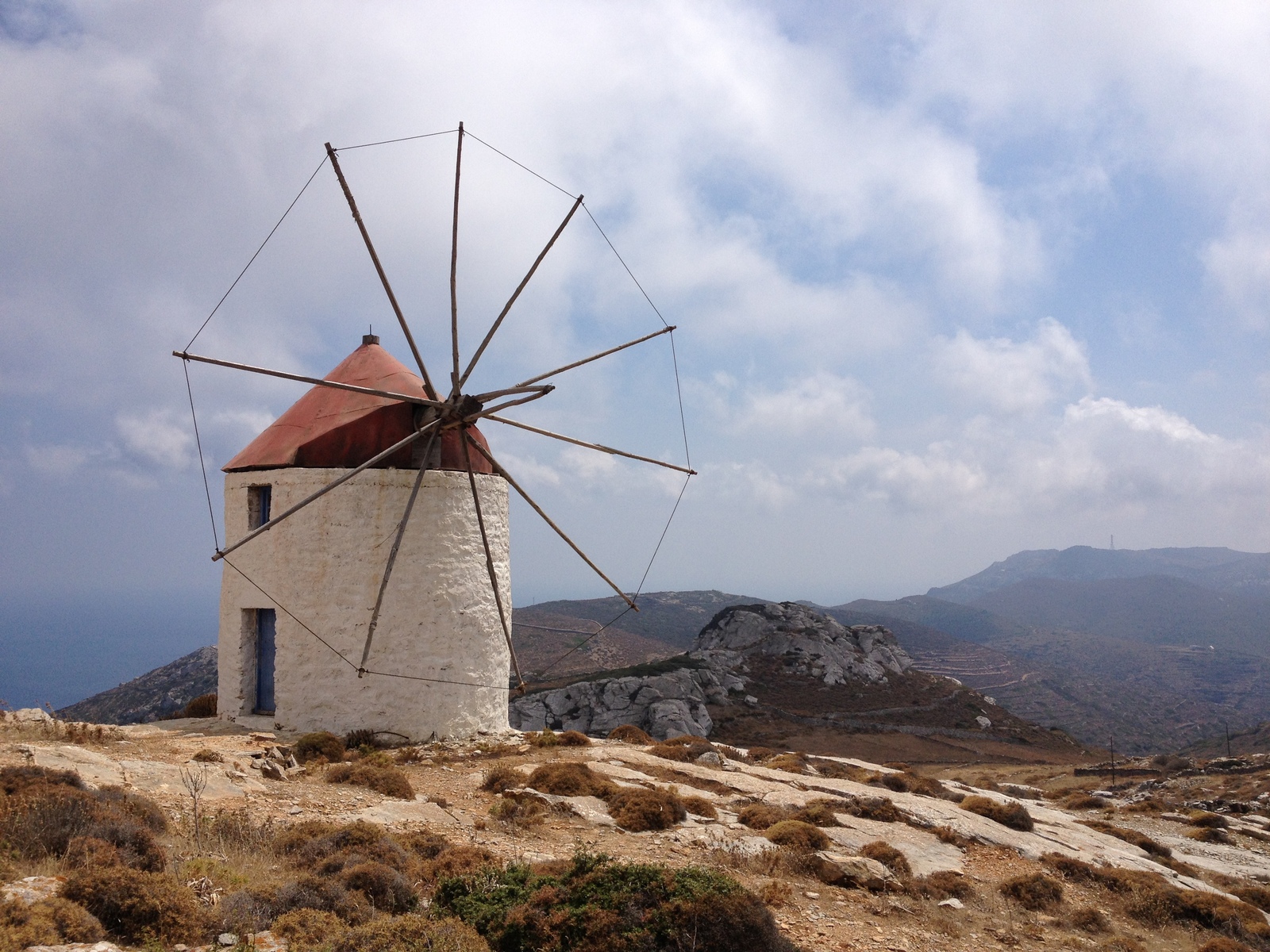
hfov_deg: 52.6
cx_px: 635
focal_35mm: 35
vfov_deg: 40.7
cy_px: 476
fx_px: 1284
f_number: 2.4
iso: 50
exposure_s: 1/4608
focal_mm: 4.28
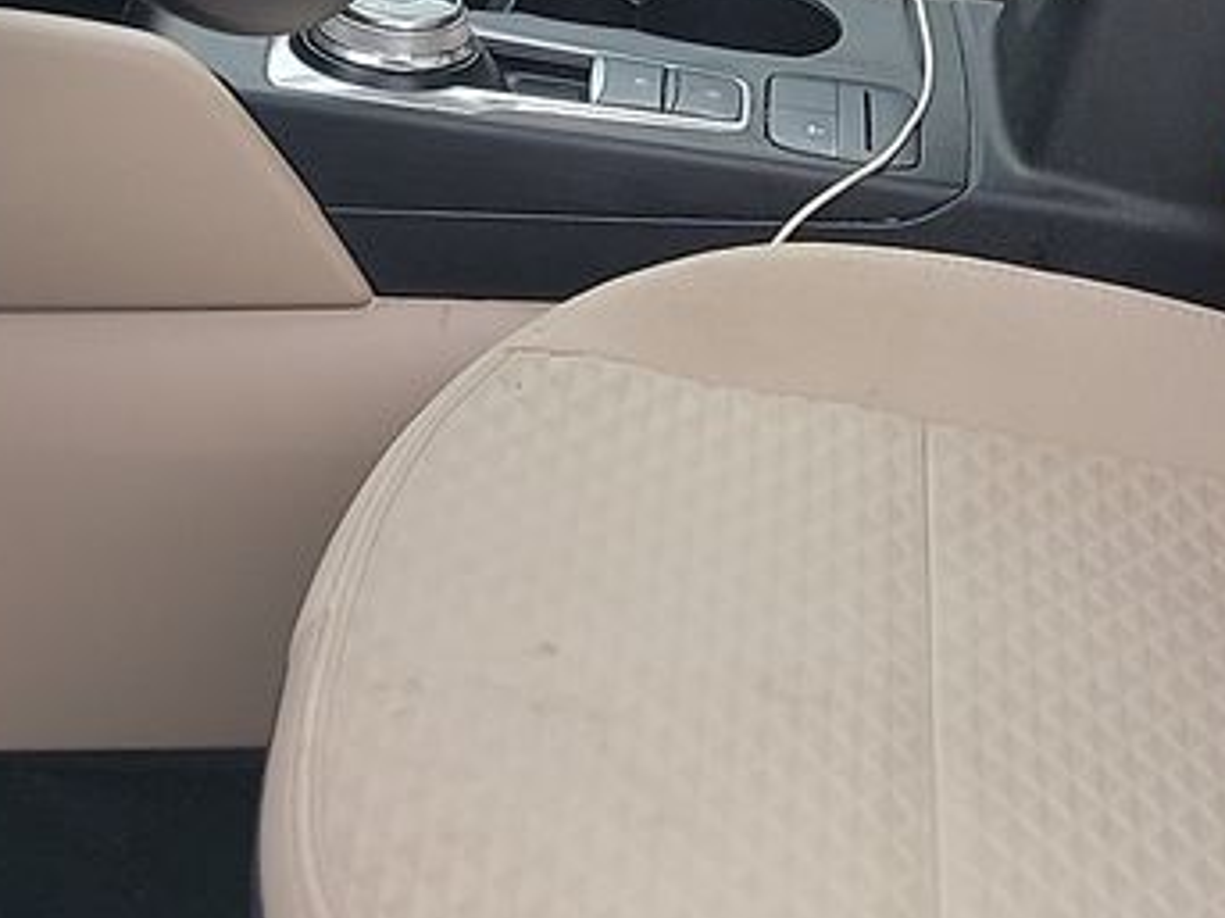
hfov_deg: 17.5
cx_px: 807
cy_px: -168
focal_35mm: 112
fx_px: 3962
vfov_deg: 12.9
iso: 64
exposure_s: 1/119
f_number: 1.8
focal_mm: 6.7
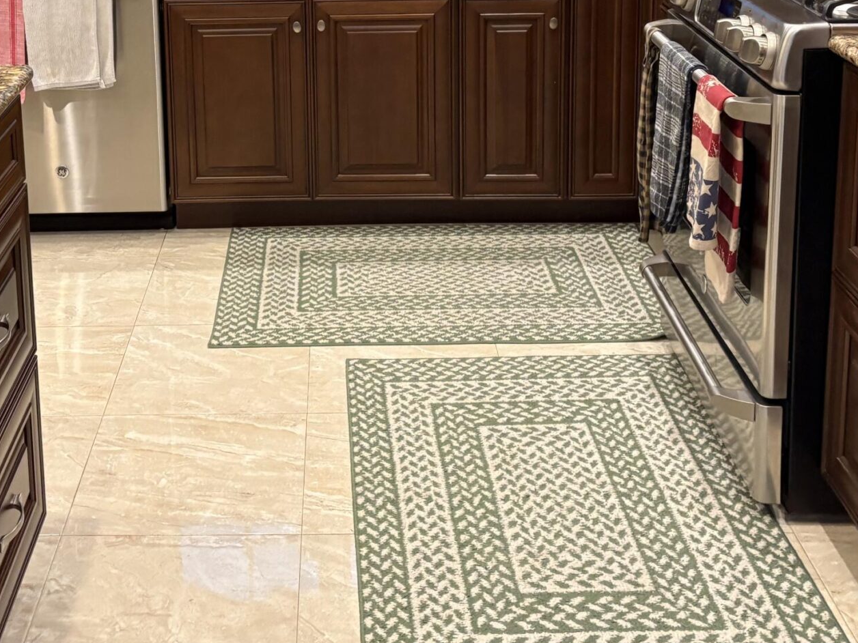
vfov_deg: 26.1
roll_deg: +1.9
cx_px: 299
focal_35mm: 53
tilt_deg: -11.3
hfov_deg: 35.9
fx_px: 1314
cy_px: -2
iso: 250
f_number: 1.6
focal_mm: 5.96
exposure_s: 1/60
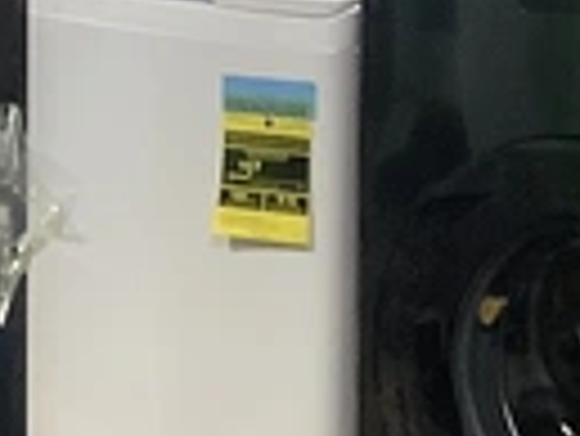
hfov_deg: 10.4
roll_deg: +1.0
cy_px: 173
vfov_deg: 8.3
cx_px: -450
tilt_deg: -9.7
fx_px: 3019
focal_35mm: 180
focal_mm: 3.3
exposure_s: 1/30
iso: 320
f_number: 2.4
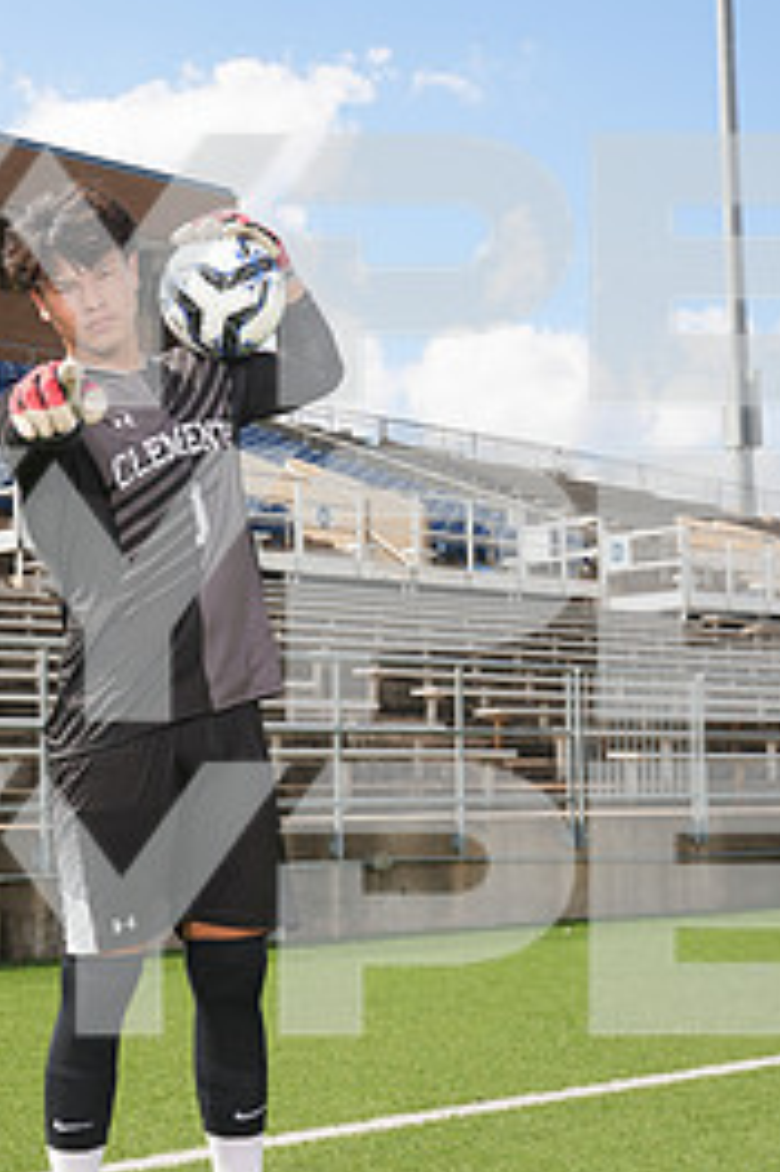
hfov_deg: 20.8
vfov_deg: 31.0
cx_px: 236
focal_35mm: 65
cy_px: 588
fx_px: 2115
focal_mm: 38
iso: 100
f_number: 8
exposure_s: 1/200
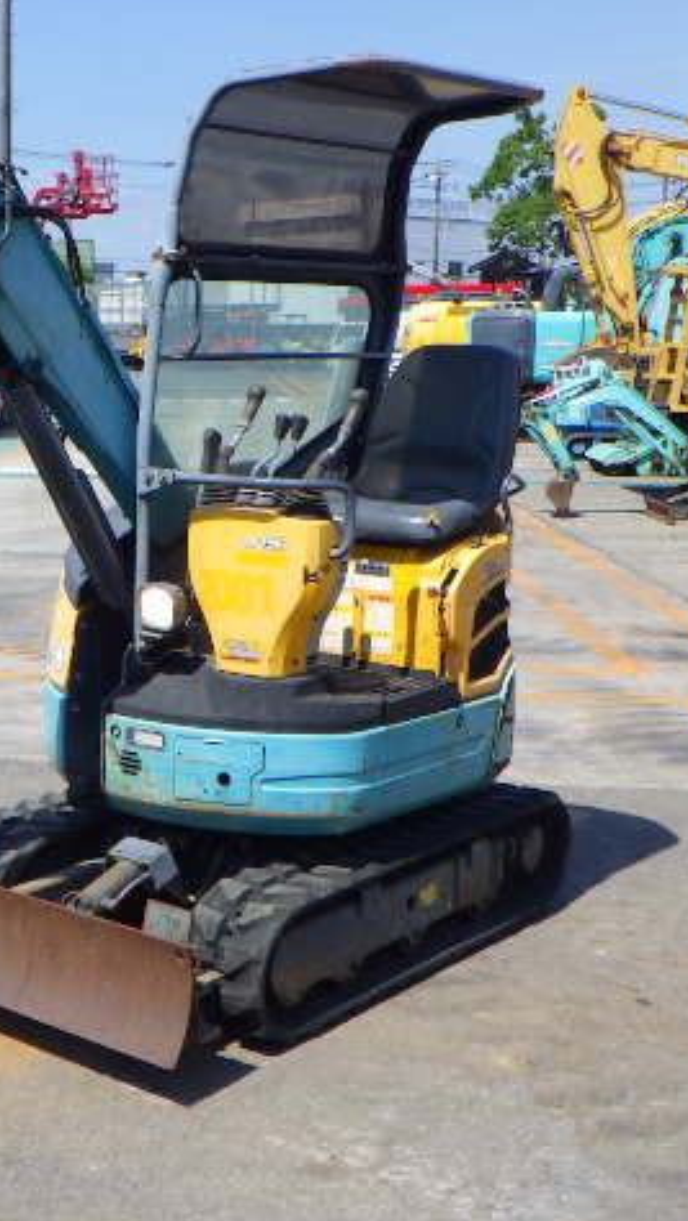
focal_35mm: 50
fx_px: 1620
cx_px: -23
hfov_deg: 22.9
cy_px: 610
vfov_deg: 41.3
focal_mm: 6.1
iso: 125
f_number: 4.6
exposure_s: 1/800
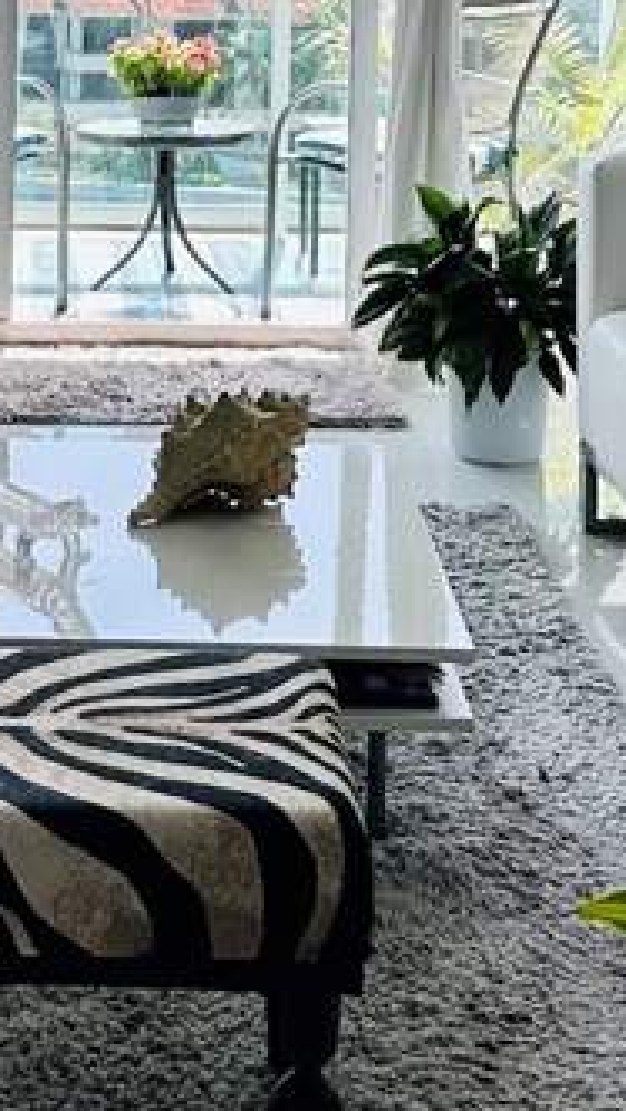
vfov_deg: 23.4
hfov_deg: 14.3
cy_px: -171
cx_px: 107
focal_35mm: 84
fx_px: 2476
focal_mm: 6.86
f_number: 1.78
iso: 80
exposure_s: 1/630
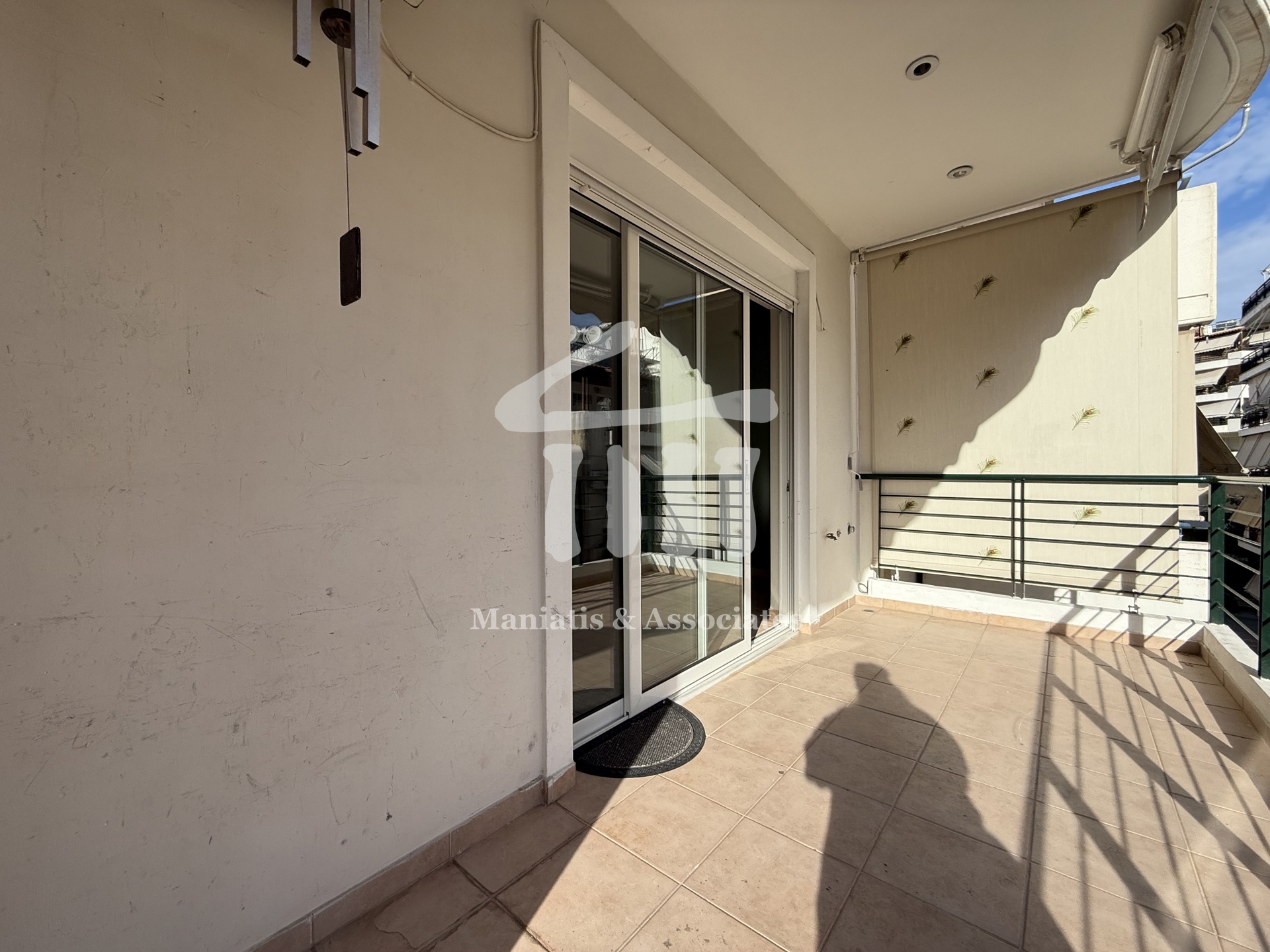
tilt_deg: -0.8
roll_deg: -0.7
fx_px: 514
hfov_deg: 102.1
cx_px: 635
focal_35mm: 14
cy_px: 476
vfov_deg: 85.7
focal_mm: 2.22
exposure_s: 1/1698
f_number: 2.2
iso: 50
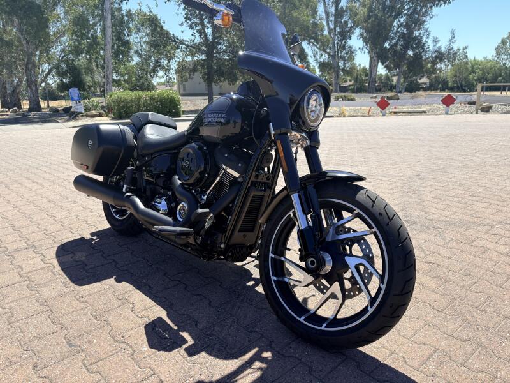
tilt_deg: -13.0
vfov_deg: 53.1
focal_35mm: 26
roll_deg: +0.5
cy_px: 192
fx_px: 383
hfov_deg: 67.3
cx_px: 255
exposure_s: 1/1848
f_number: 1.6
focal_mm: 5.96
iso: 50
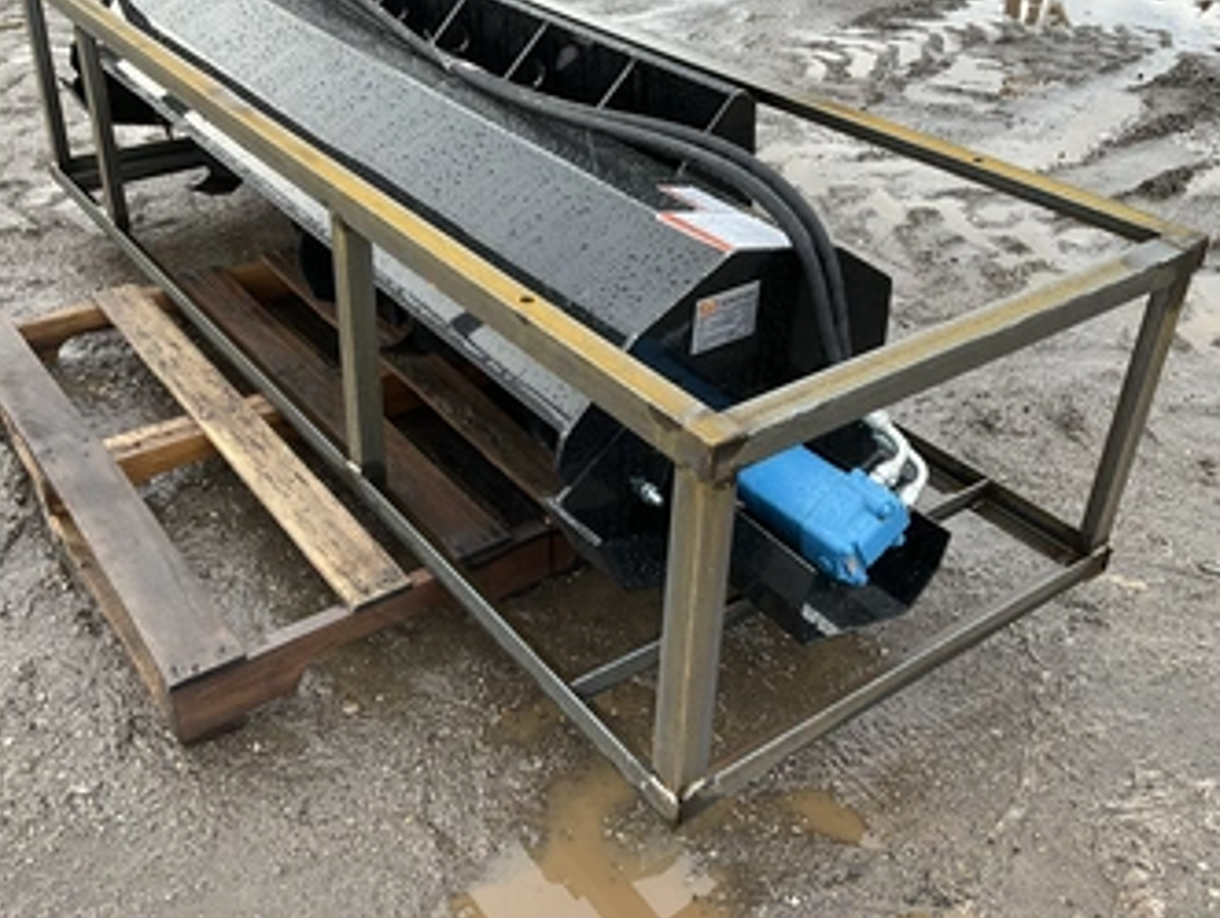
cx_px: 538
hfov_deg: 52.5
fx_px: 1235
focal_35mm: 35
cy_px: 376
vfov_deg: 40.6
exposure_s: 1/122
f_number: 1.8
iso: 20
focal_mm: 3
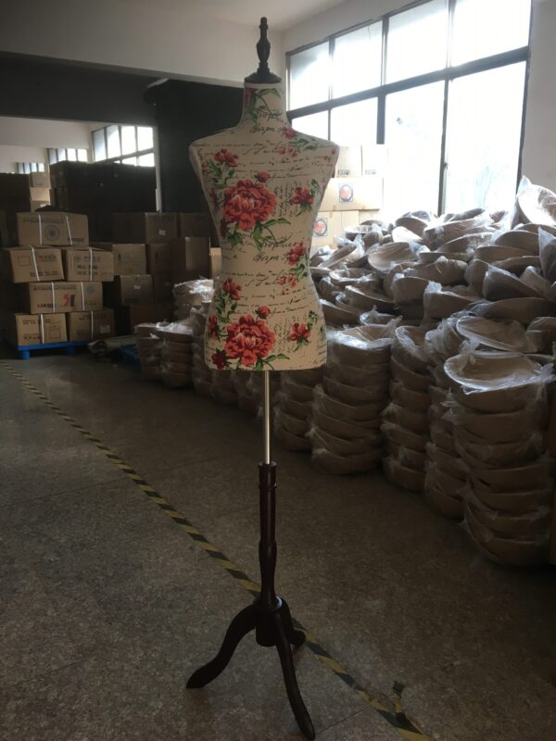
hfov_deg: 48.2
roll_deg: -0.6
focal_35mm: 29
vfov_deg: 61.7
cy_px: 370
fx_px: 621
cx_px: 278
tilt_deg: -11.7
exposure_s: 1/33
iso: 64
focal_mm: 4.15
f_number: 2.2
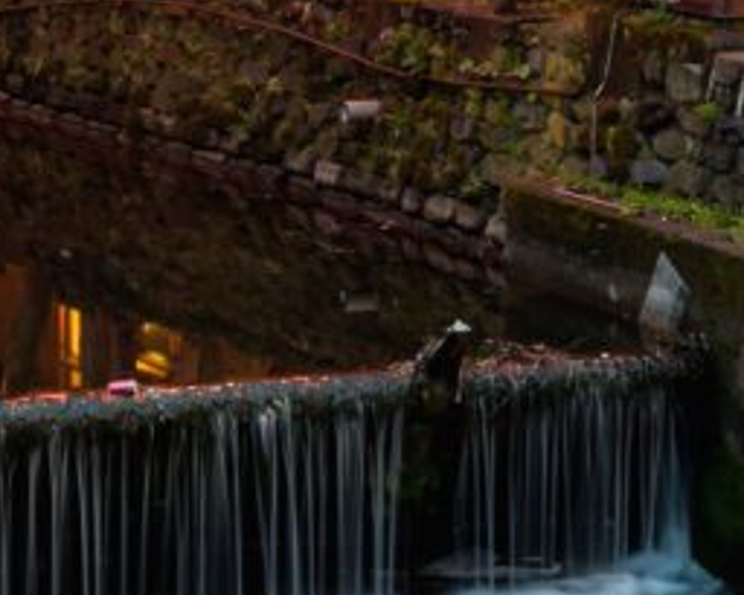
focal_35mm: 154
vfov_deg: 9.8
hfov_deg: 12.5
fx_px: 3392
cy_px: -223
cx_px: 215
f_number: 9
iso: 200
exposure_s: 2
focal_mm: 35
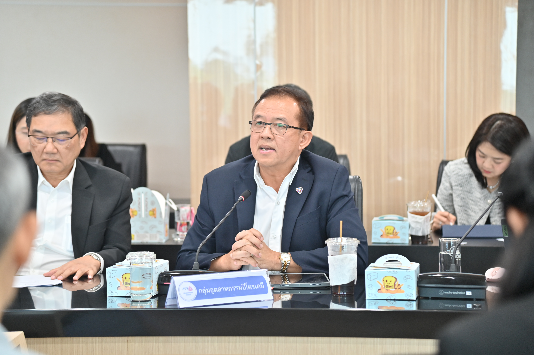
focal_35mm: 120
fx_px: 1779
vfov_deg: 11.4
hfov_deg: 17.1
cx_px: 267
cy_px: 178
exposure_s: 1/60
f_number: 4
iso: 640
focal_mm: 120
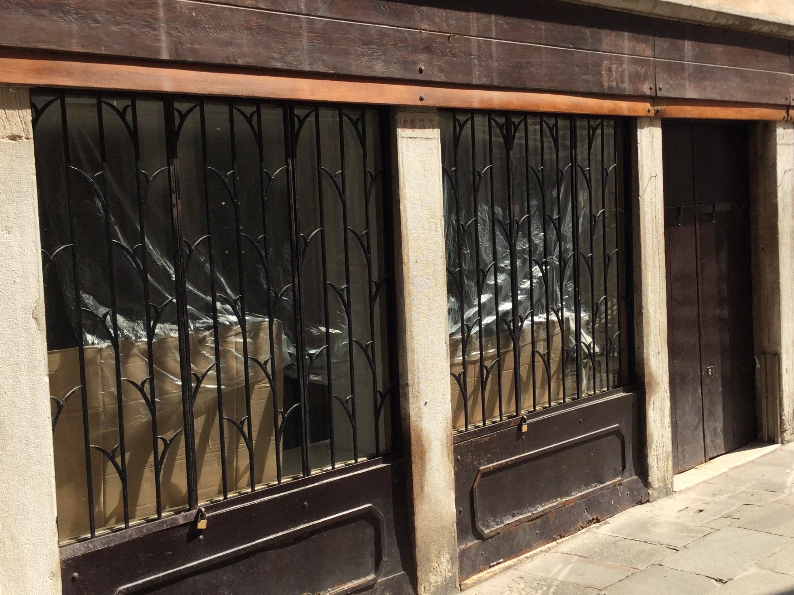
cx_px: 441
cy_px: 307
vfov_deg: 30.9
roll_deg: +1.2
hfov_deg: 40.4
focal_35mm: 47
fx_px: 1078
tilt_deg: -5.0
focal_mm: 3.3
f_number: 2.4
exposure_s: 1/617
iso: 25
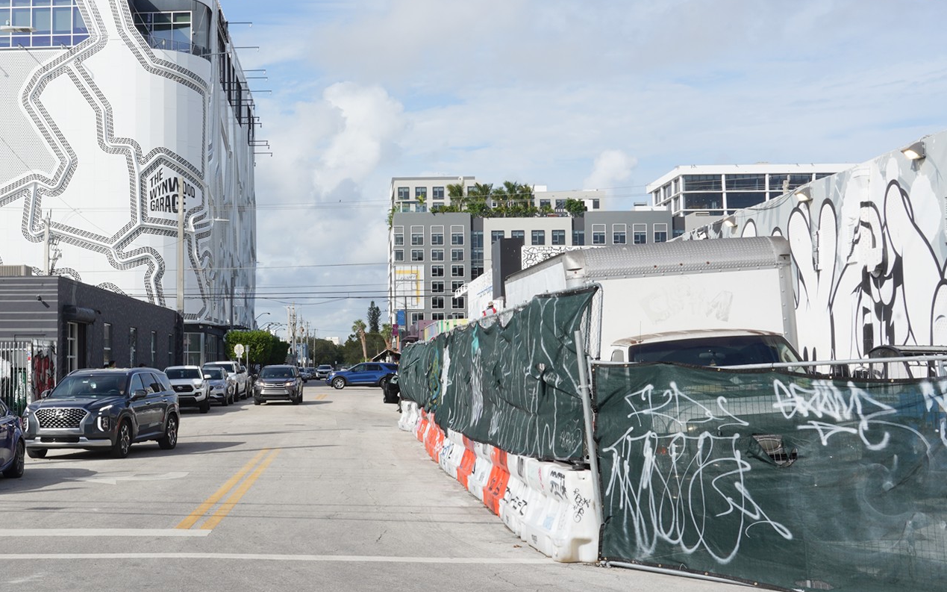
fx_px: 1368
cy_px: 298
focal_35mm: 53
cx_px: 219
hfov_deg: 37.1
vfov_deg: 24.4
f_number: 22
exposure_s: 1/100
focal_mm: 33
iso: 200
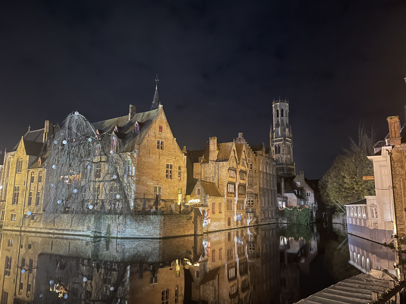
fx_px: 305
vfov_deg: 53.1
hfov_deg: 67.3
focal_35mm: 26
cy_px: 152
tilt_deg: +11.4
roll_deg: -0.3
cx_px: 203
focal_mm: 4.2
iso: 640
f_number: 1.6
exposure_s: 1/8
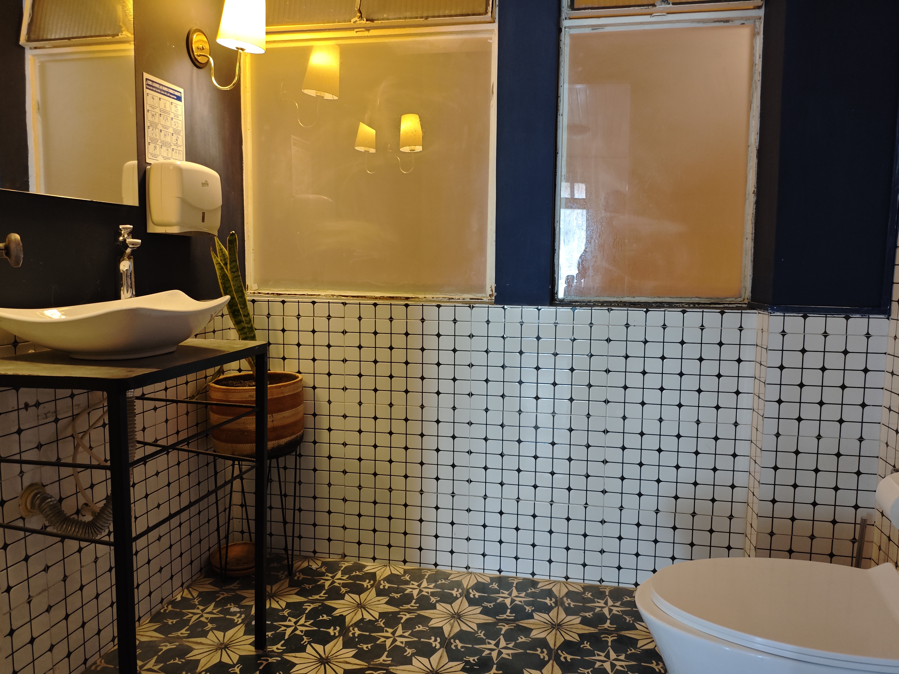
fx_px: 675
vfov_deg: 53.1
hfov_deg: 67.3
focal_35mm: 26
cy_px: 337
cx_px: 450
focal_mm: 4.94
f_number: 1.59
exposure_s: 1/24
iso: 320
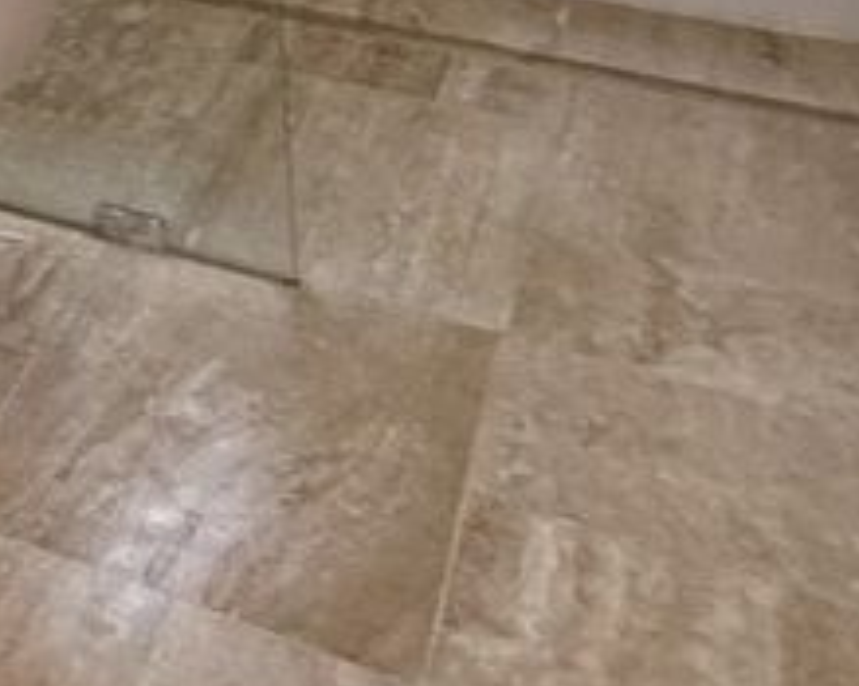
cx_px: -1169
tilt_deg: +2.3
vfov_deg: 14.5
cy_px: -839
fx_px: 2033
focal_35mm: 80
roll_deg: +3.6
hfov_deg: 15.0
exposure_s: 1/120
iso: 250
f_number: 2.2
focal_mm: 2.22
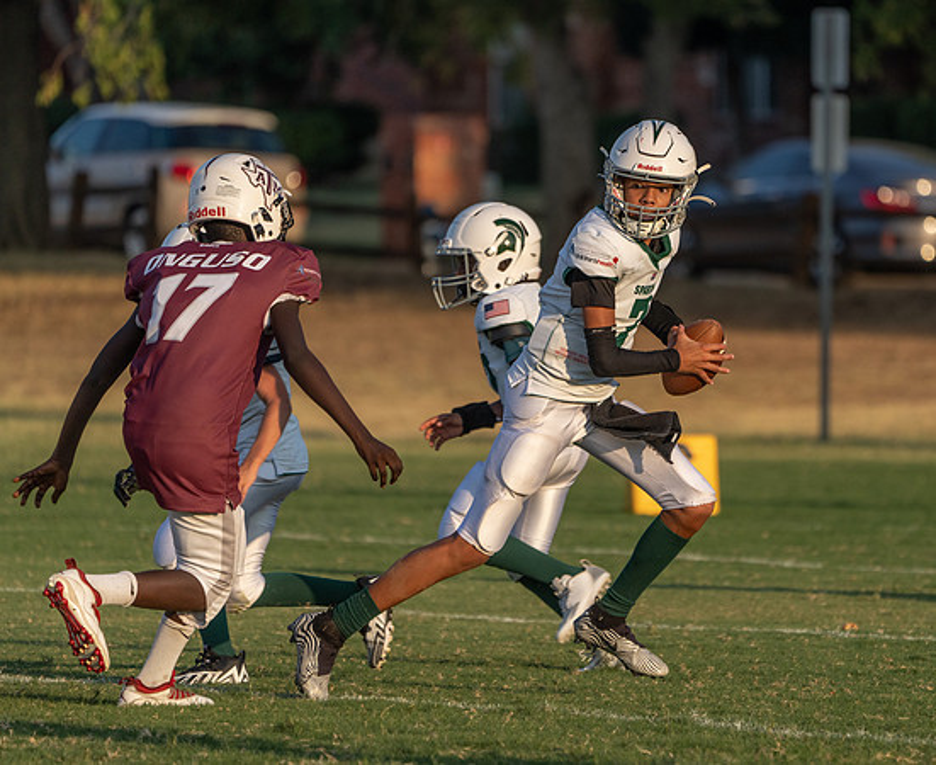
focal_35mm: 512
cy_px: 342
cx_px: 634
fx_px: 14292
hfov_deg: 3.8
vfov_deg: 3.1
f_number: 5.6
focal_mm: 391
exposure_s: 1/1250
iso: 400
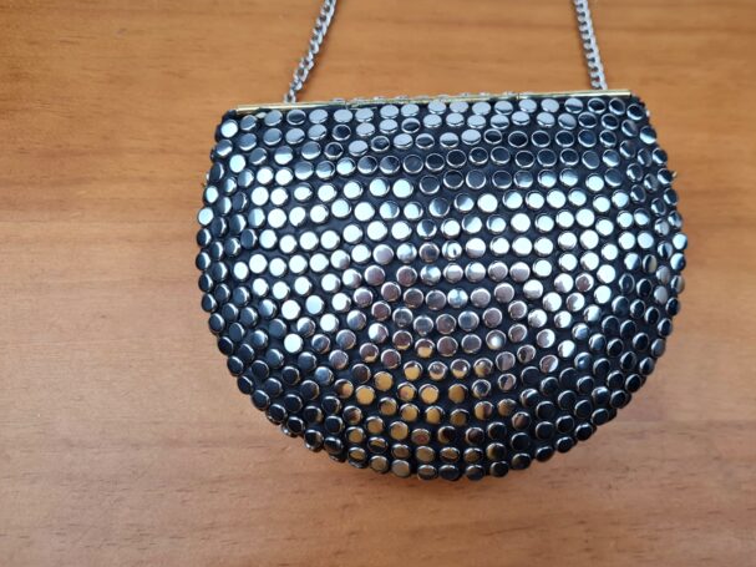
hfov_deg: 59.8
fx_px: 655
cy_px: 257
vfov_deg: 46.7
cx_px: 426
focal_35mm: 30
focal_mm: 5.4
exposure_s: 1/214
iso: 50
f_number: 1.8
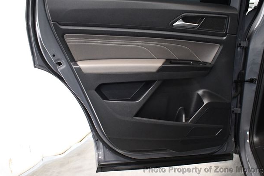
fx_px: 279
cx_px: 138
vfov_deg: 35.1
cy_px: 85
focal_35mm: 38
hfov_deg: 50.6
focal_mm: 18
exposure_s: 1/125
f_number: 3.5
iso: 3200
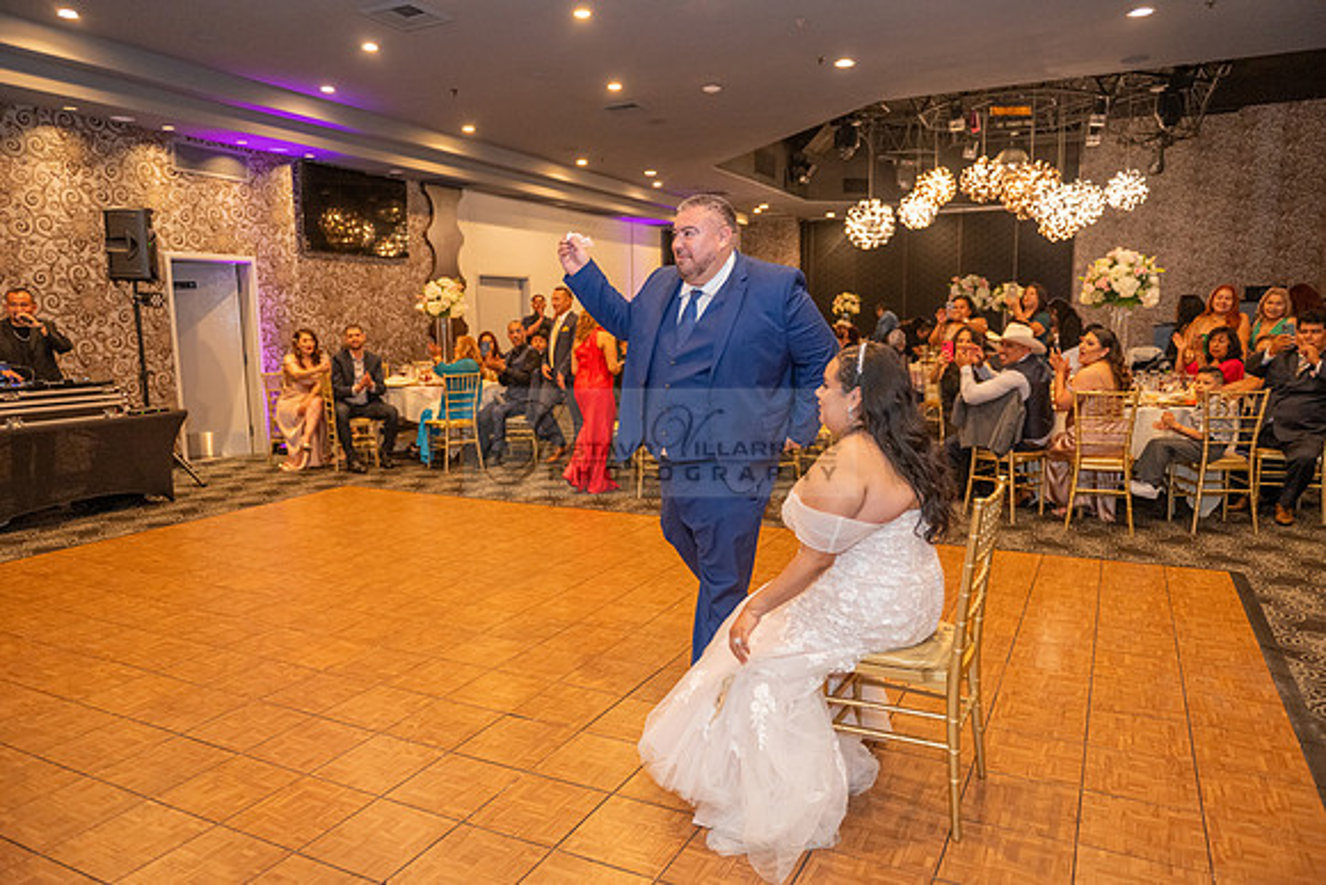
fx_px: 884
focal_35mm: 24
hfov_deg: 73.7
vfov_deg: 53.2
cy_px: 442
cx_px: 663
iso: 2500
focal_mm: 24
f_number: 2.8
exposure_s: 1/200
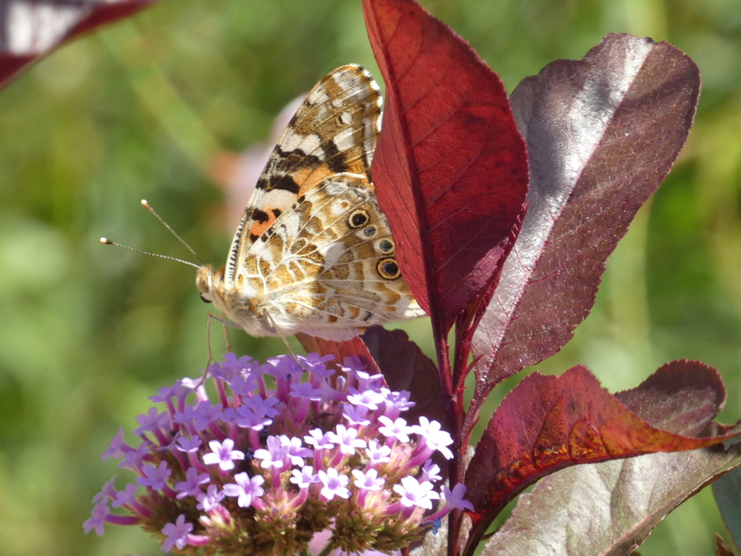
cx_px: 370
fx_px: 11368
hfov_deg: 3.7
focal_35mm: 531
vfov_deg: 2.8
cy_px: 278
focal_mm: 95.2
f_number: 5.6
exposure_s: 1/100
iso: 160
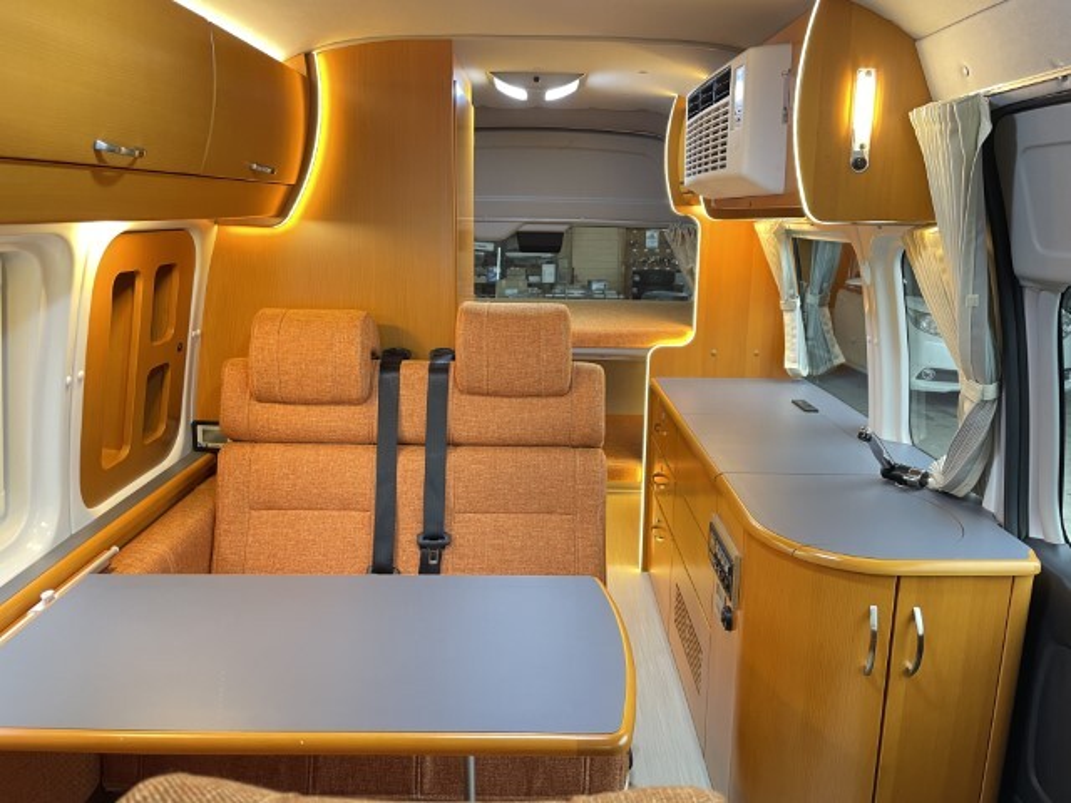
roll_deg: -0.9
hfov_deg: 67.3
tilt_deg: -11.4
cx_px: 536
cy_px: 402
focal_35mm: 26
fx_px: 804
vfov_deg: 53.1
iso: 200
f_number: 1.6
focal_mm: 4.2
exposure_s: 1/60
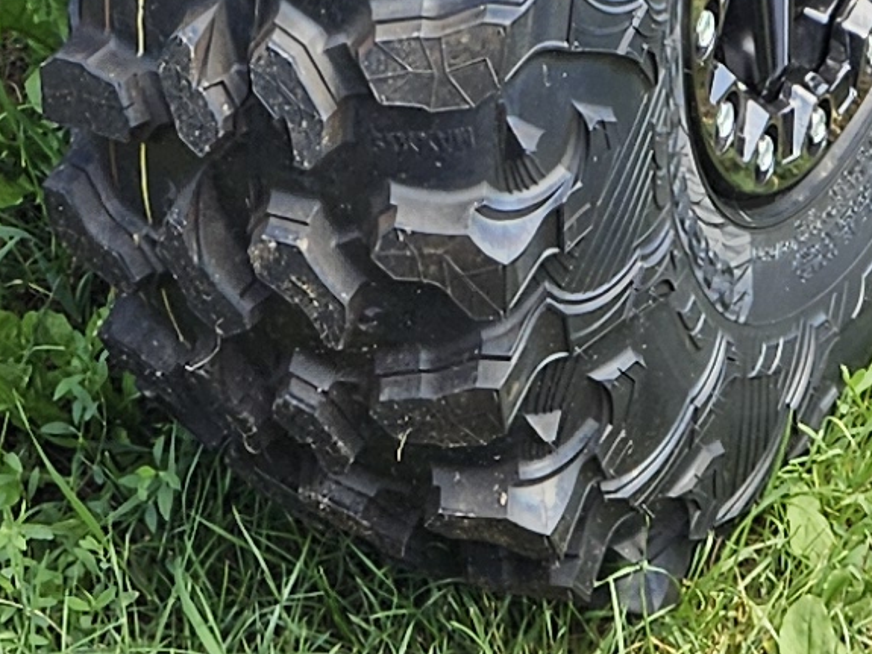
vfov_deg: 7.8
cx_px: 100
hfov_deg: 12.3
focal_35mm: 160
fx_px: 4030
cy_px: -1461
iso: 25
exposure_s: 1/349
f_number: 1.8
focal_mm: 5.4
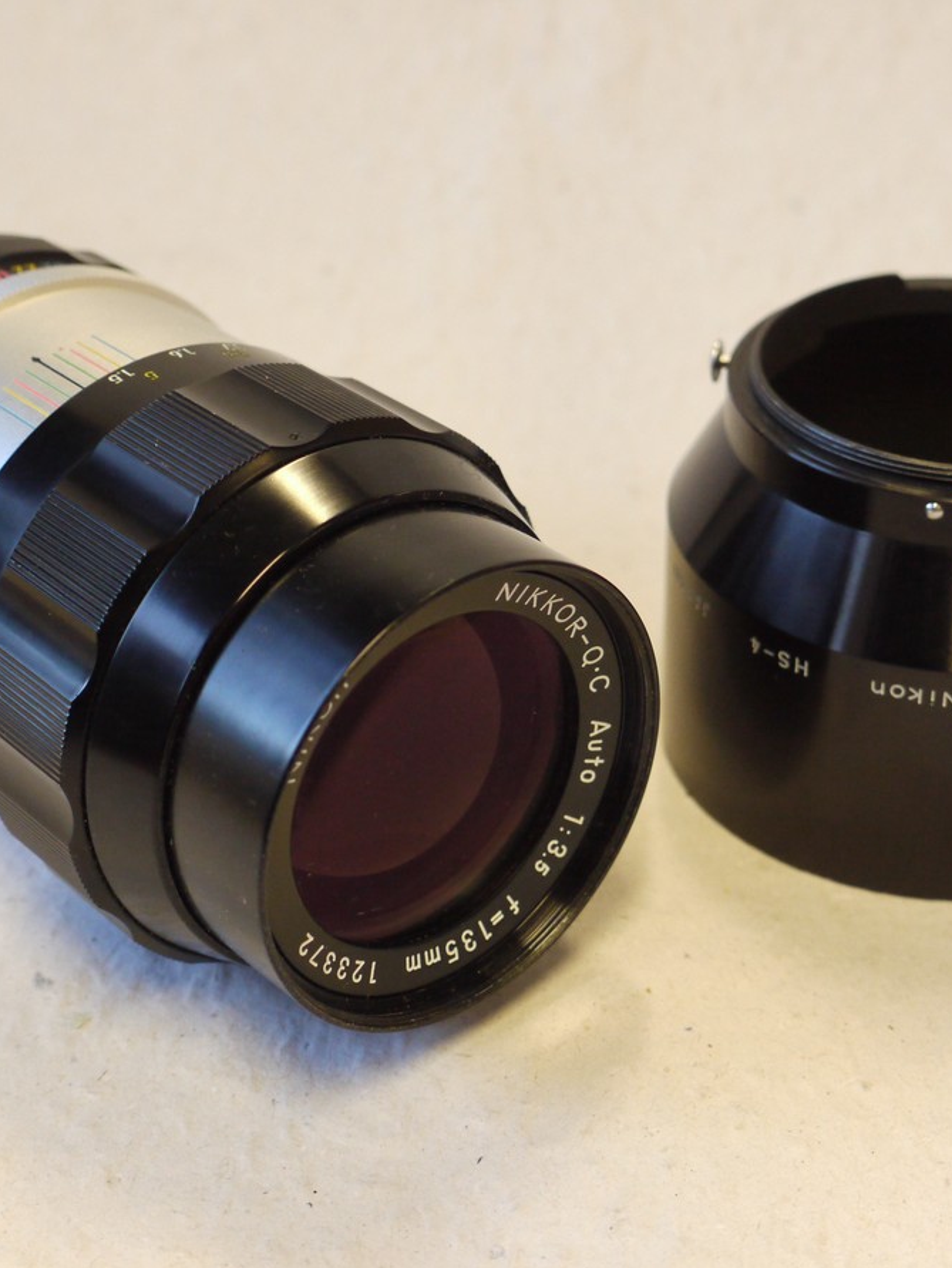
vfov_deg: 27.8
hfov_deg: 21.0
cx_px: 527
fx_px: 2565
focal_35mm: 70
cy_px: 639
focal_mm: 26
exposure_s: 1/80
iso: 800
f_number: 5
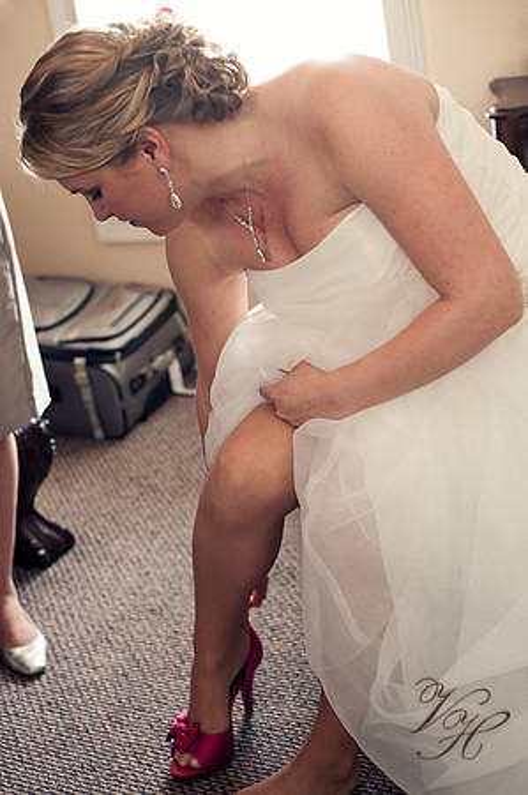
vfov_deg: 39.6
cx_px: 264
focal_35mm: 50
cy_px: 398
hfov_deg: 26.9
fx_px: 1102
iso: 400
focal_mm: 50
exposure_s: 1/80
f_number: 3.2
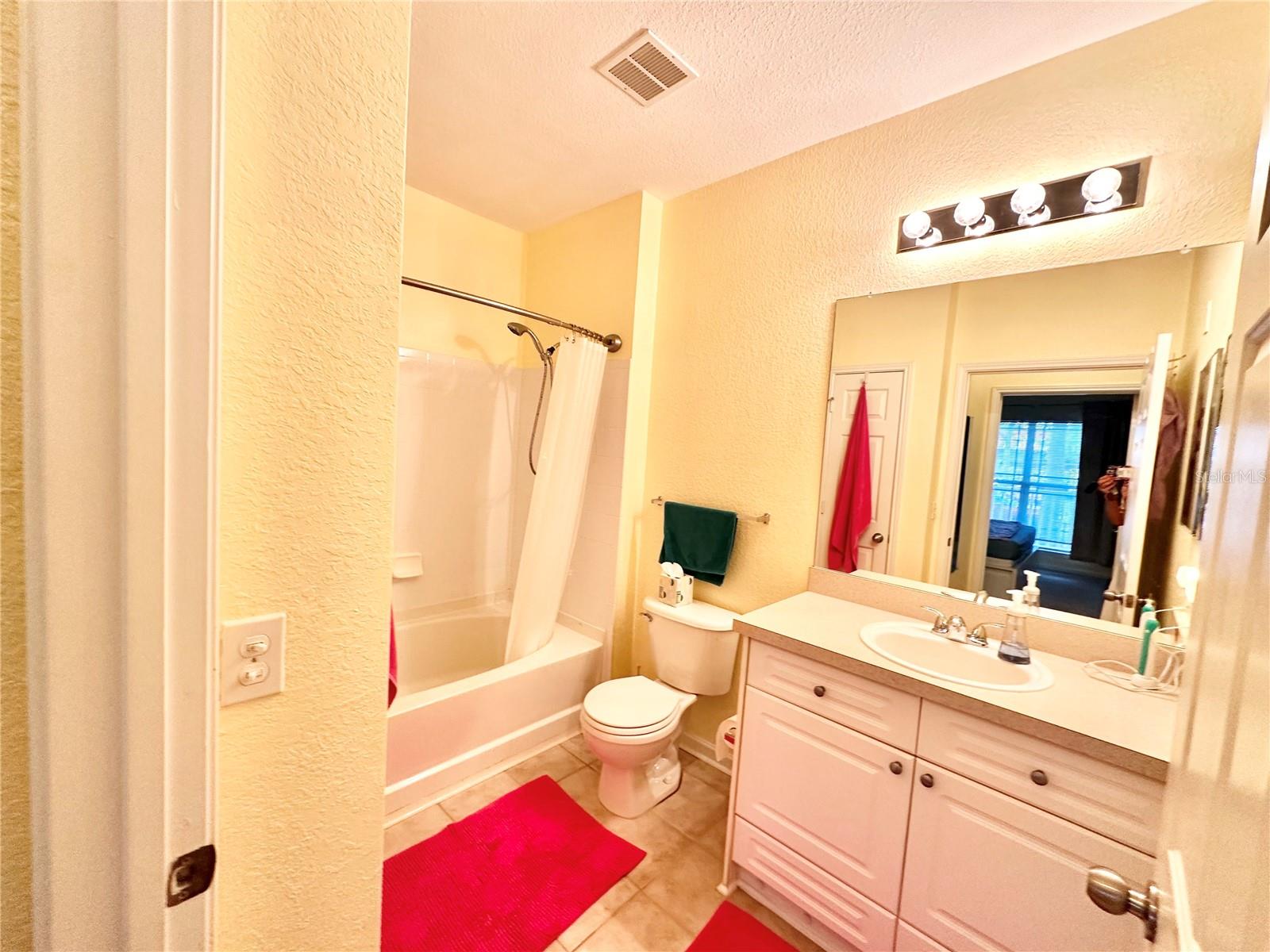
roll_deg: -3.6
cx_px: 635
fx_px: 514
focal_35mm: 14
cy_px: 476
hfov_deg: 102.1
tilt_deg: -1.5
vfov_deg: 85.7
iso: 200
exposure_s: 1/60
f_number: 2.2
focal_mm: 2.22
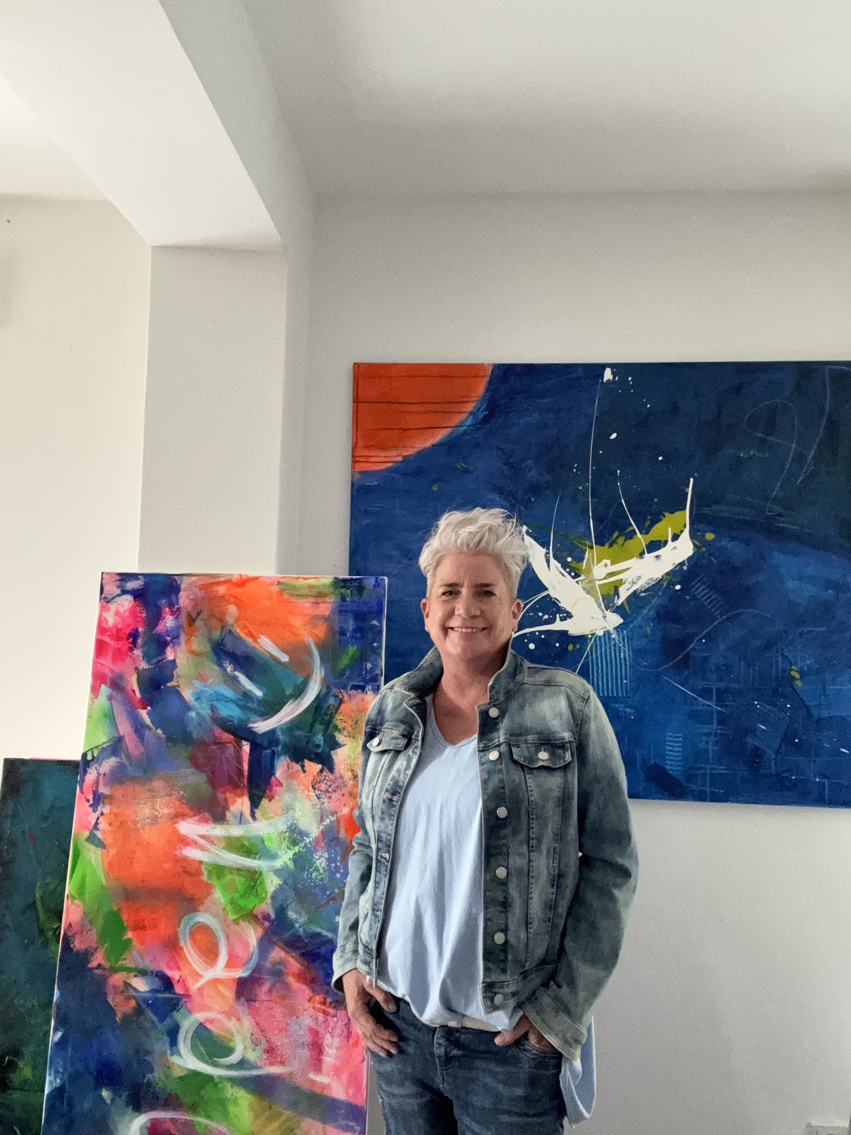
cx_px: 426
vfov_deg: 60.0
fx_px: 983
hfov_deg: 46.8
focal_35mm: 30
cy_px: 568
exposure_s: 1/60
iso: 320
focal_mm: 2.69
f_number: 1.9
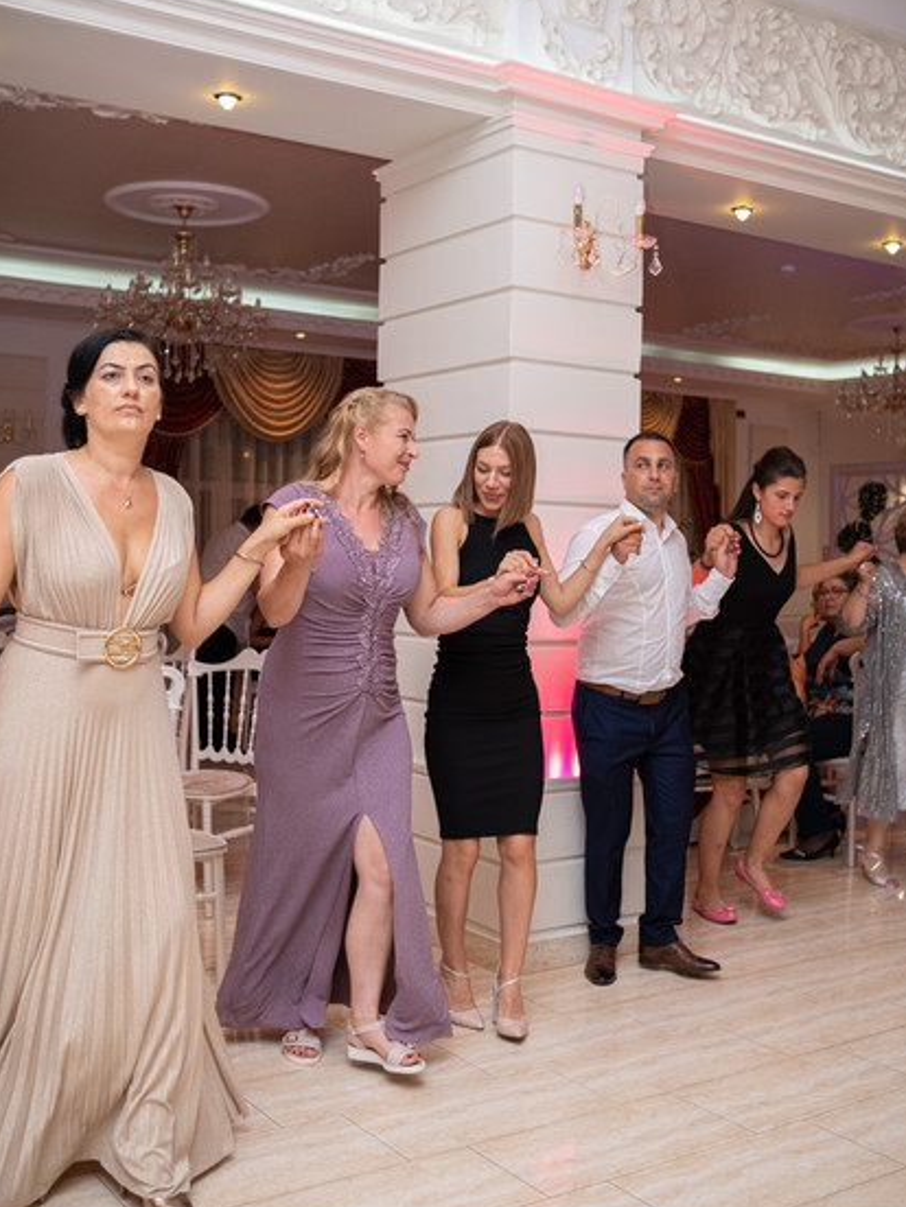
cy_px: 601
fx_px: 1361
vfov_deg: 47.9
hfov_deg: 36.8
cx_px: 461
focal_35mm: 39
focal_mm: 23
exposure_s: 1/125
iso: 640
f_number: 2
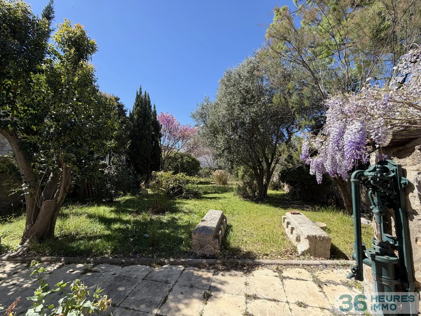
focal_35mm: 14
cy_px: 158
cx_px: 210
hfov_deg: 102.1
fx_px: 170
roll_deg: +0.3
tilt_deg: +4.5
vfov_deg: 85.7
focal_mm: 2.22
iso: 40
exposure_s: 1/742
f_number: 2.2
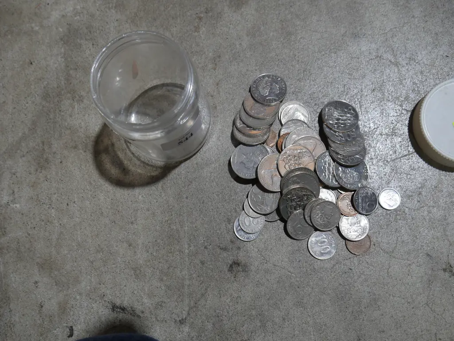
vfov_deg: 41.8
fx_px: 446
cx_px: 227
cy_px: 170
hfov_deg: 54.0
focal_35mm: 34
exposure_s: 1/60
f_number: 4
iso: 200
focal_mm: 17
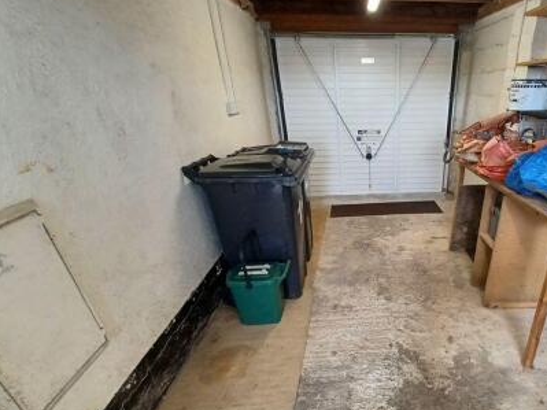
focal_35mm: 19
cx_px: 374
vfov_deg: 67.6
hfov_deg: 81.2
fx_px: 300
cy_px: 256
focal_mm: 1.42
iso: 80
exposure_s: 1/50
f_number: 2.2
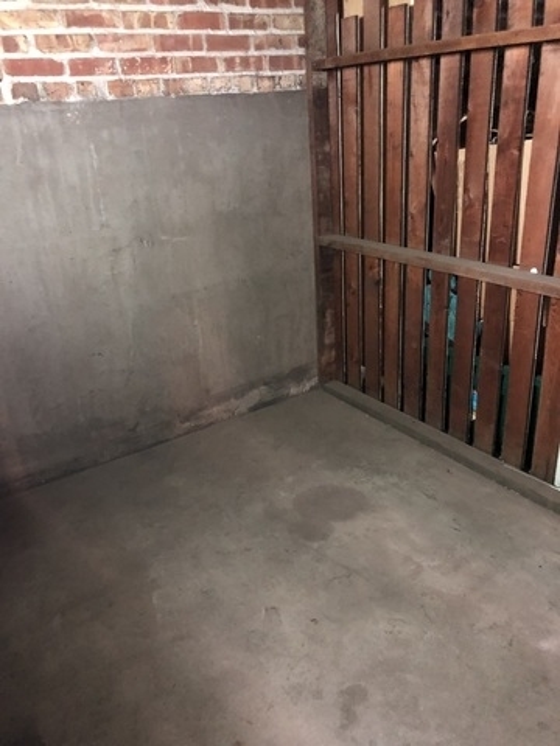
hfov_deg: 49.7
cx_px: 280
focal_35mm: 28
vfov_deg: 63.4
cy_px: 373
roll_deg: +3.5
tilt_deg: -23.1
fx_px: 604
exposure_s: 1/4
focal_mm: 3.99
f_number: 1.8
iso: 125
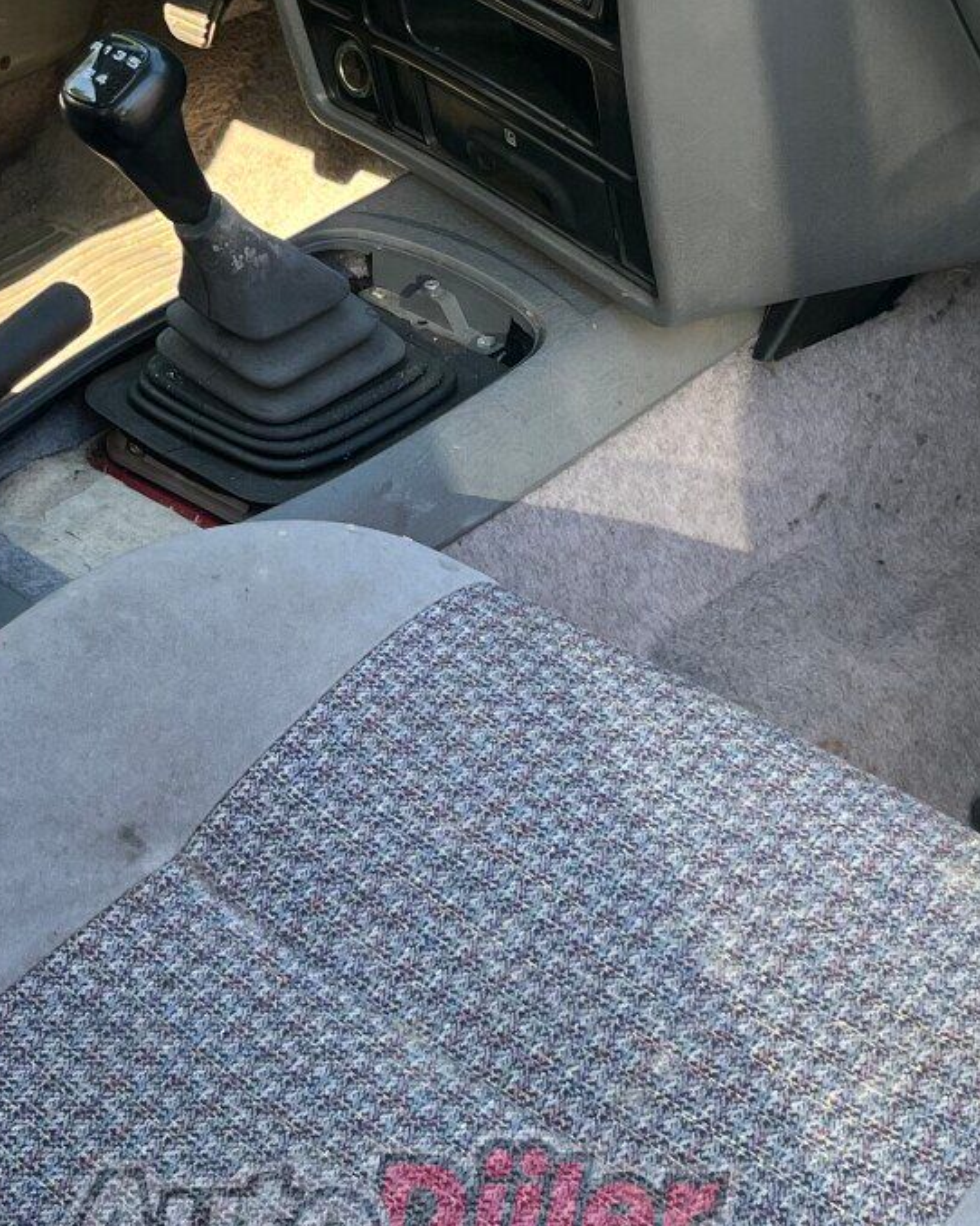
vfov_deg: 25.4
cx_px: 383
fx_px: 2648
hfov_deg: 20.9
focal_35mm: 73
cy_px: 149
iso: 40
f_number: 1.6
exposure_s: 1/170
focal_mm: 5.1
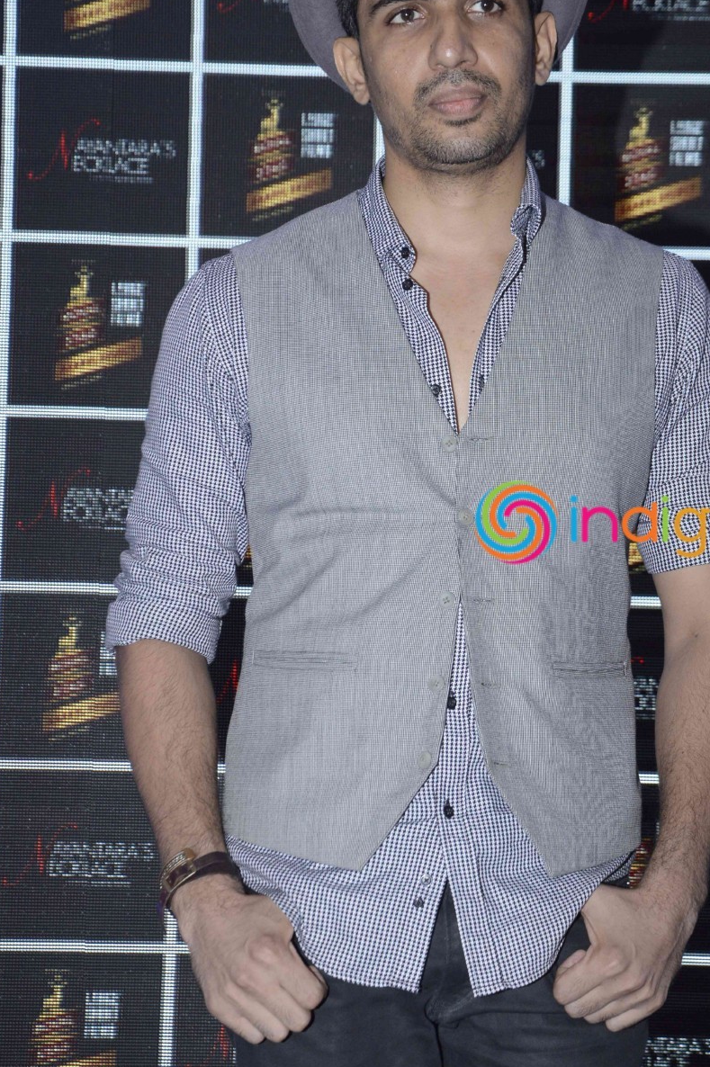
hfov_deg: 16.0
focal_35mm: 85
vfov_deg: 23.9
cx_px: 441
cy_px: 524
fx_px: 2518
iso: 800
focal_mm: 42
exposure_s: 1/160
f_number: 7.1
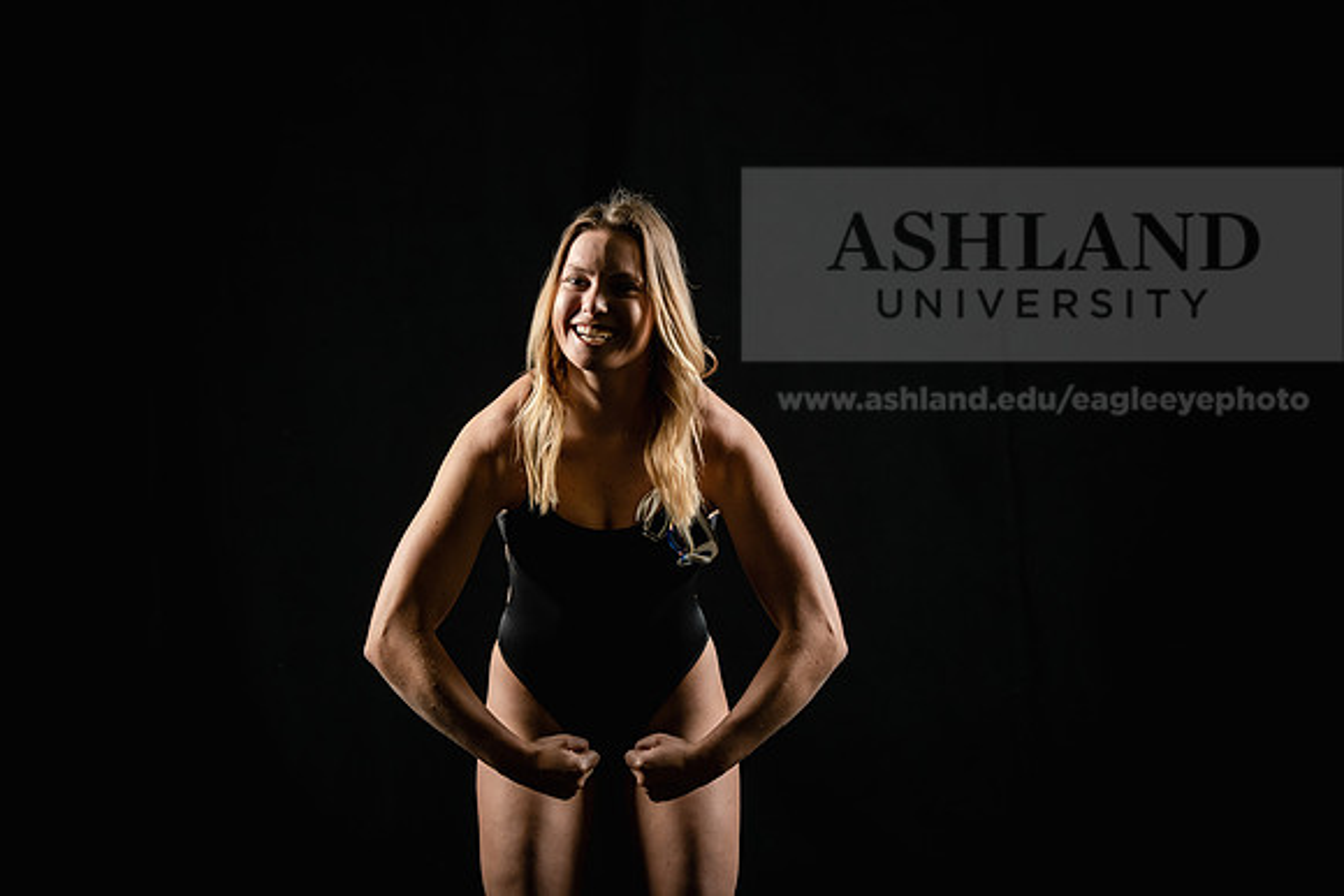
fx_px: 3809
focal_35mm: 102
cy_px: 448
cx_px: 672
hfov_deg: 20.0
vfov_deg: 13.4
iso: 320
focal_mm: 102
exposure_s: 1/250
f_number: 5.6
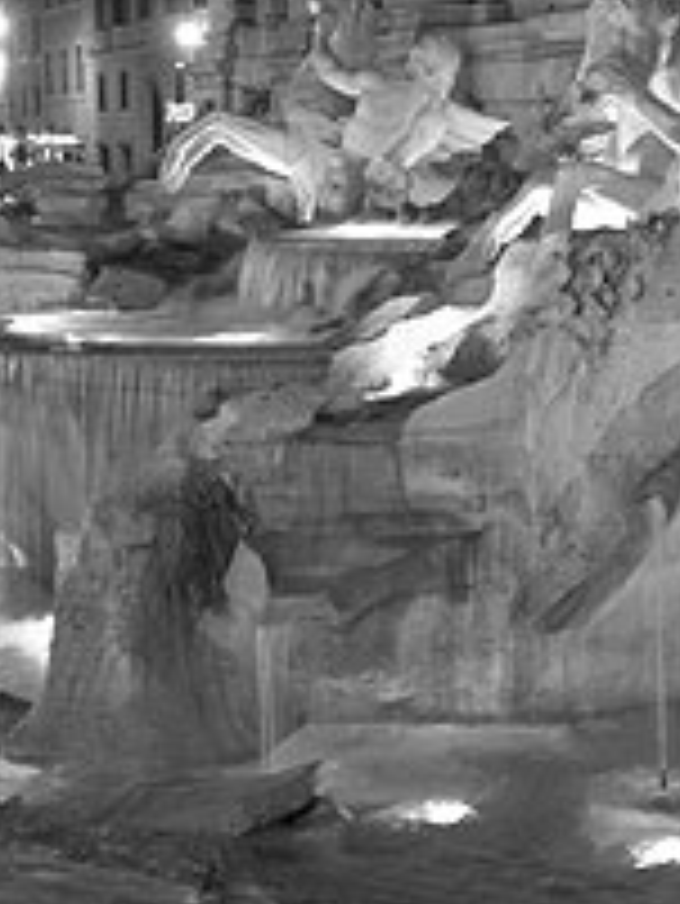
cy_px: 337
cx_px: 666
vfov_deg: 22.9
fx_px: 2224
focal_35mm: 85
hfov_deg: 17.0
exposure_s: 1/6.2
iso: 200
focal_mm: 7.8
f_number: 2.8
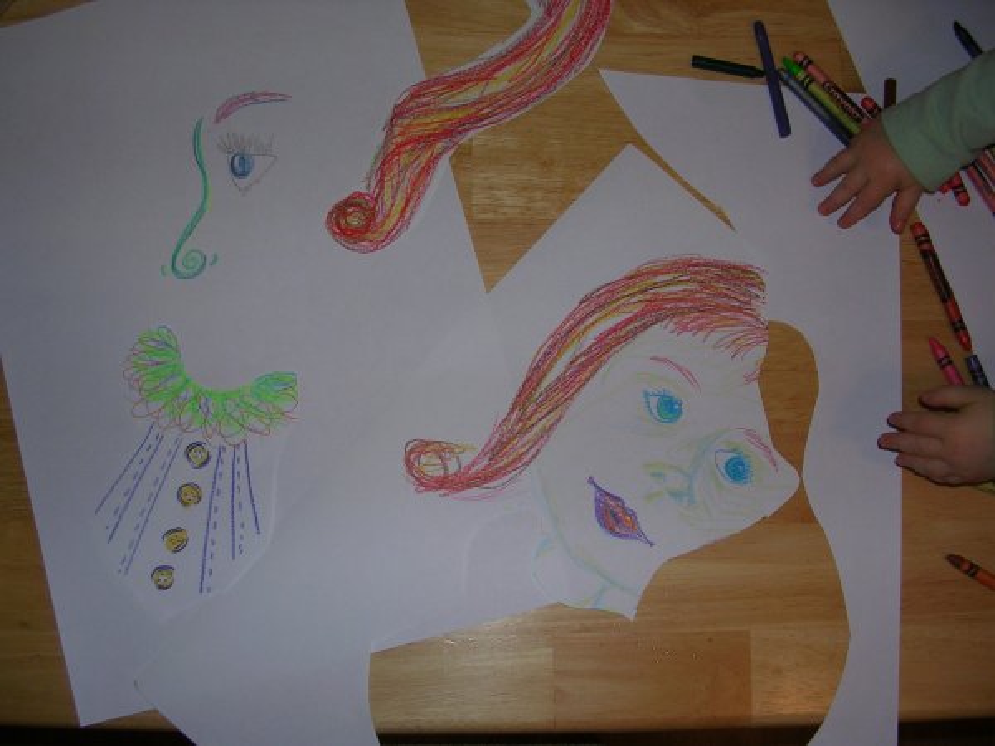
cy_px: 373
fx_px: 1092
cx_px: 498
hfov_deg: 49.0
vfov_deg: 37.7
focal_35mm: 38
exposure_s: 1/60.1
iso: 50
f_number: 2.8
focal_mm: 5.8
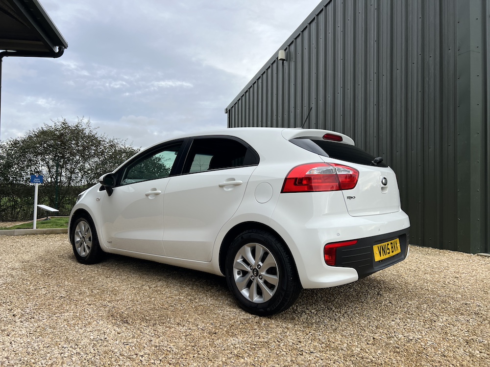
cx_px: 245
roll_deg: +0.6
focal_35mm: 26
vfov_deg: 53.1
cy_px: 184
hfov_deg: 67.3
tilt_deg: +3.3
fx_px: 368
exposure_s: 1/1779
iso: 50
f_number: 1.5
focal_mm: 5.7
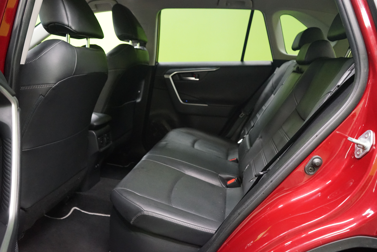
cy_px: 126
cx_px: 188
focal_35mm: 28
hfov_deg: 65.5
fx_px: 293
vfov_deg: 46.4
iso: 6400
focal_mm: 28
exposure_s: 1/50
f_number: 5
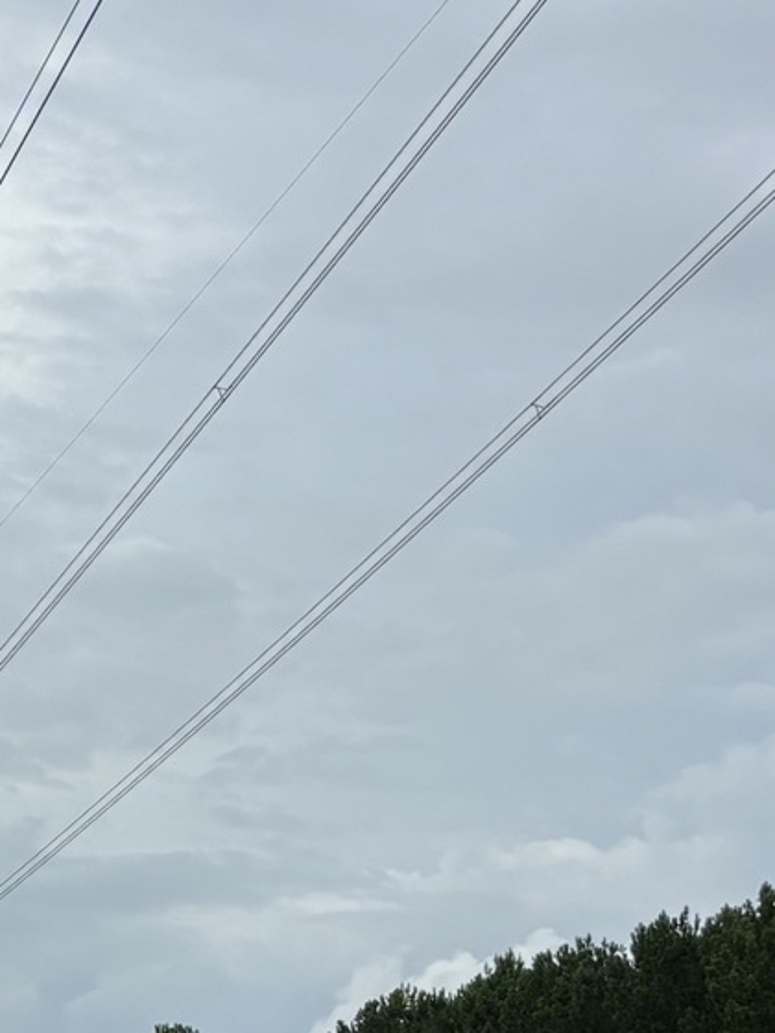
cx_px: -262
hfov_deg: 13.3
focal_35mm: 107
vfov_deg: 17.9
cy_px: 1050
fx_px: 3194
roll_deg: -2.4
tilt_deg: +4.4
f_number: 1.6
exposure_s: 1/5348
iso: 50
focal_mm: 5.96
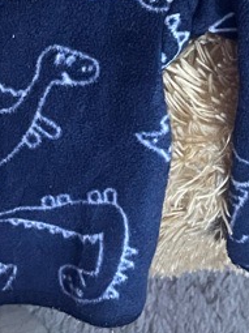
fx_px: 941
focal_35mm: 98
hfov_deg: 15.0
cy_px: -303
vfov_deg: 16.2
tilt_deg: -72.6
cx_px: 168
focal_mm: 5.1
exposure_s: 1/25
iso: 640
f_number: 1.6
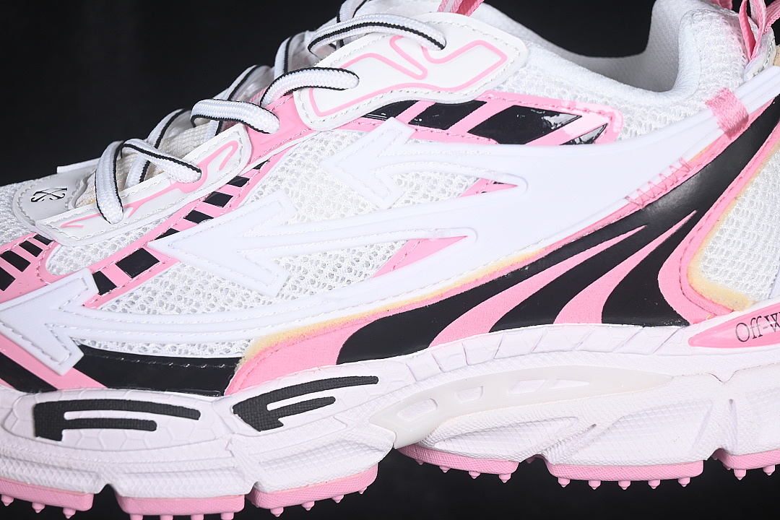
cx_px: 390
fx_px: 1625
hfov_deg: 27.0
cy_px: 260
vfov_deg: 18.2
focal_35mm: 75
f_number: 7.1
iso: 160
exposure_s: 1/80
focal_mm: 50
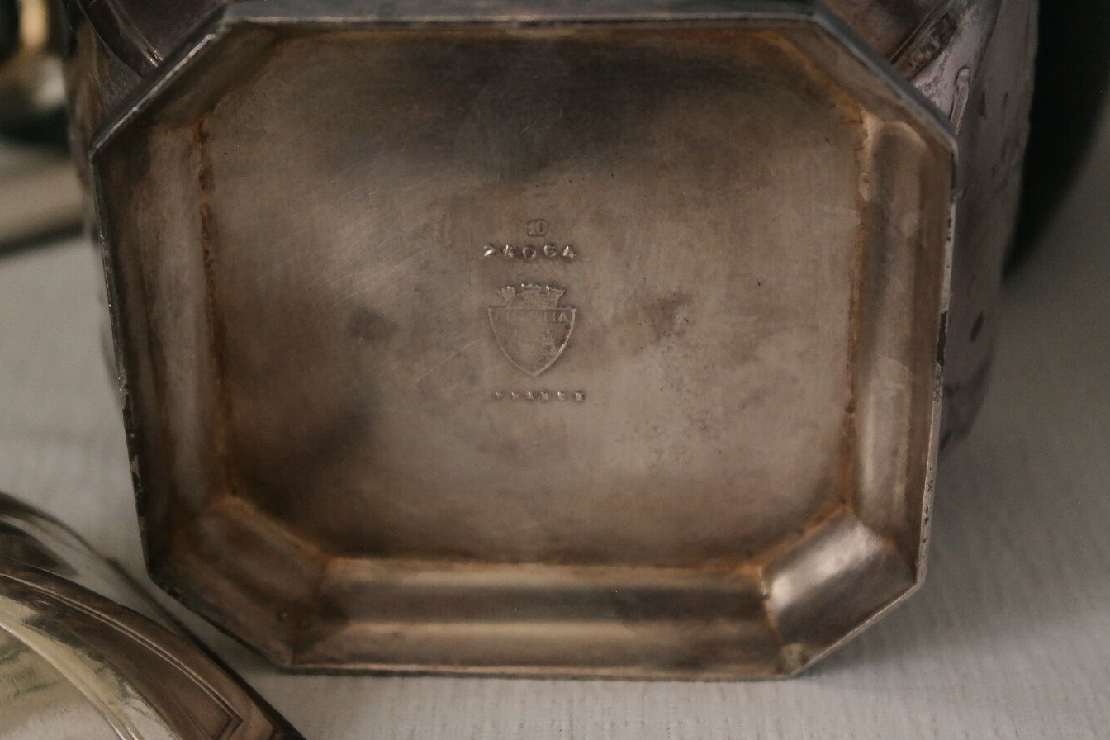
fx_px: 3052
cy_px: 286
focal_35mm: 99
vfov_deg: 13.8
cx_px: 551
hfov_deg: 20.6
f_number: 5.6
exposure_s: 1/30
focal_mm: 50
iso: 1600
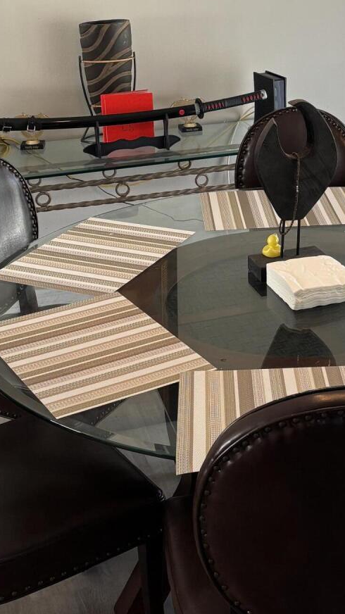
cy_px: 130
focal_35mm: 65
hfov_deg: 18.4
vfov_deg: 31.6
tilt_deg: -15.6
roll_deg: +1.3
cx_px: 273
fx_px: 1058
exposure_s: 1/60
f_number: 1.6
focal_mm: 5.96
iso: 80
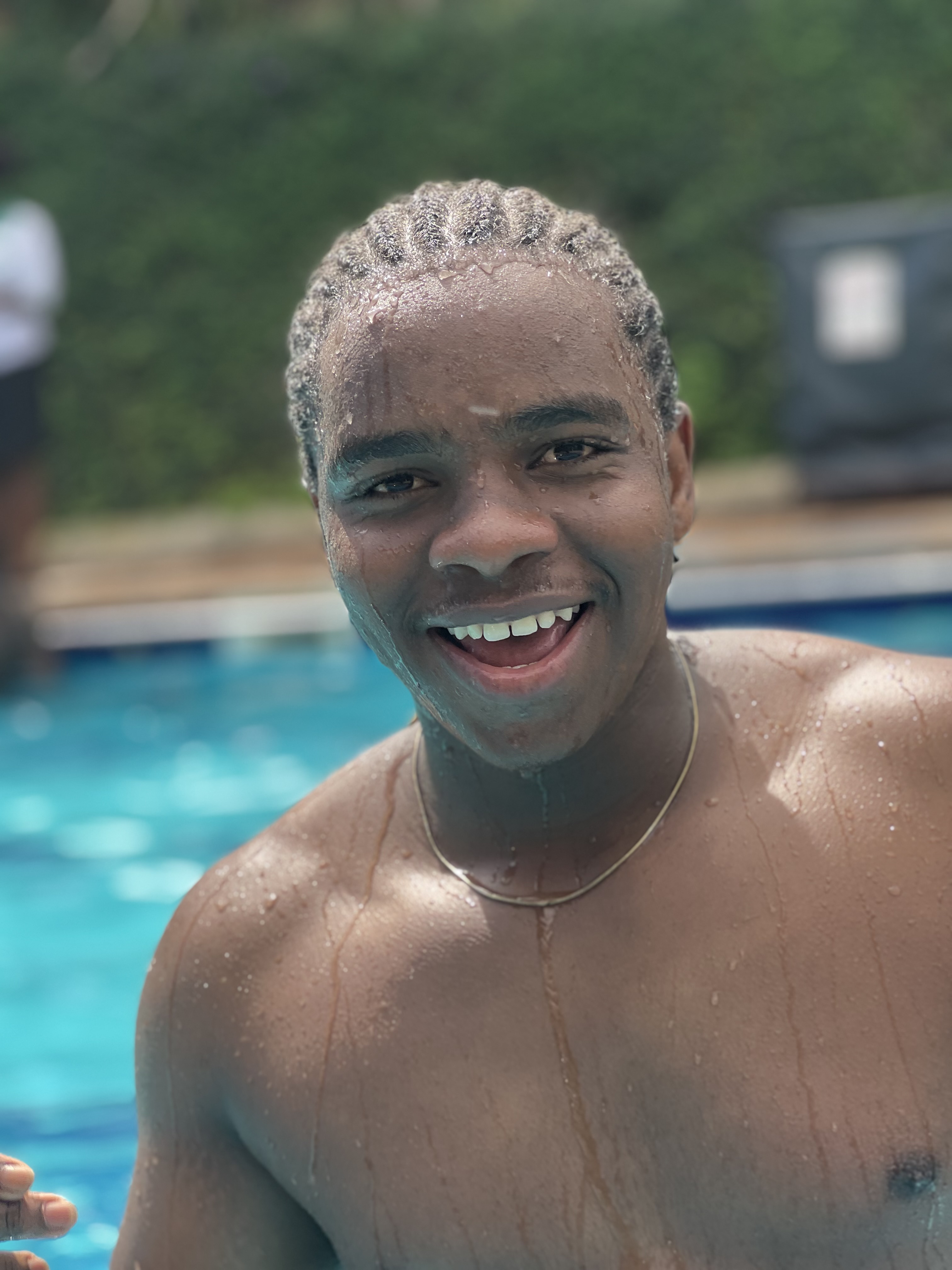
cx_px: 476
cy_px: 635
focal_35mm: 77
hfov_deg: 19.1
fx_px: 2824
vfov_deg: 25.3
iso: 32
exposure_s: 1/100
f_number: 2.8
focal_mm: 9
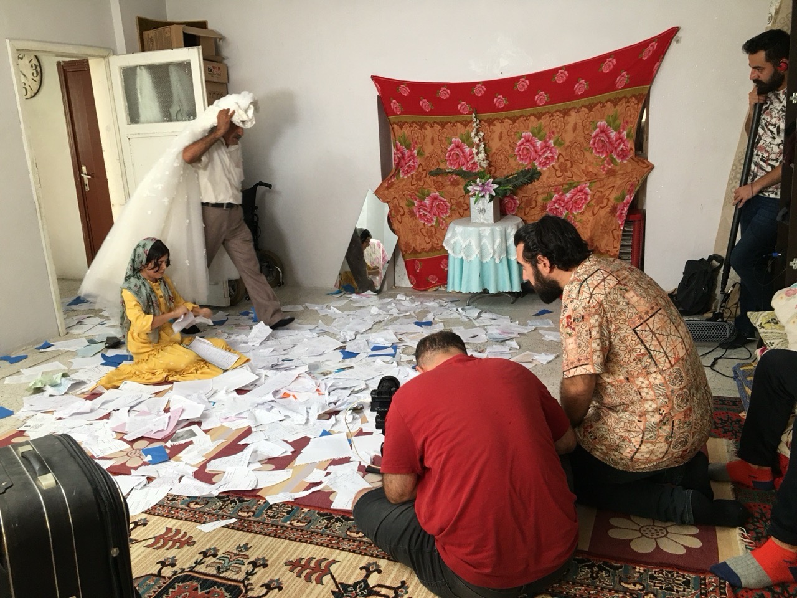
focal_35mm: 29
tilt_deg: -12.9
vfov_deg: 48.2
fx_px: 668
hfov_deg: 61.7
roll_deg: +3.3
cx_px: 398
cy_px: 299
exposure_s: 1/33
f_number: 2.2
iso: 50
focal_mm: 4.15
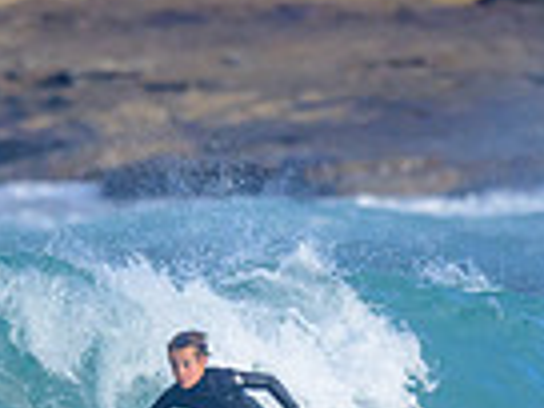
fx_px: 71080
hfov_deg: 0.4
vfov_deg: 0.3
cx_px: 113
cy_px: 514
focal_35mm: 4523
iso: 560
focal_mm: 800
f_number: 6.3
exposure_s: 1/2000
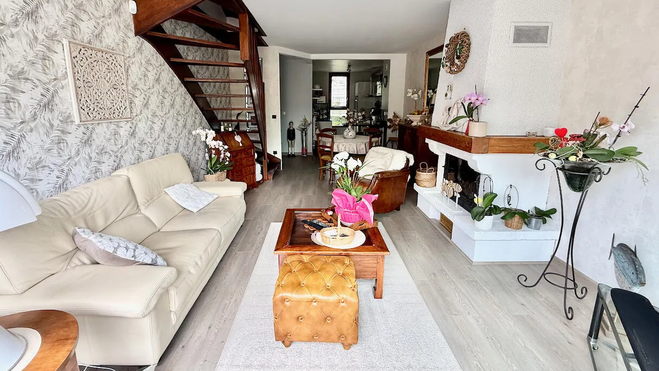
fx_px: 280
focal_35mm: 16
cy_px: 160
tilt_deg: -11.0
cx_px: 317
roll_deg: -0.4
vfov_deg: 66.8
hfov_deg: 99.3
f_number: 2.2
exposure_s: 1/99
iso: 100
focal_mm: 2.22
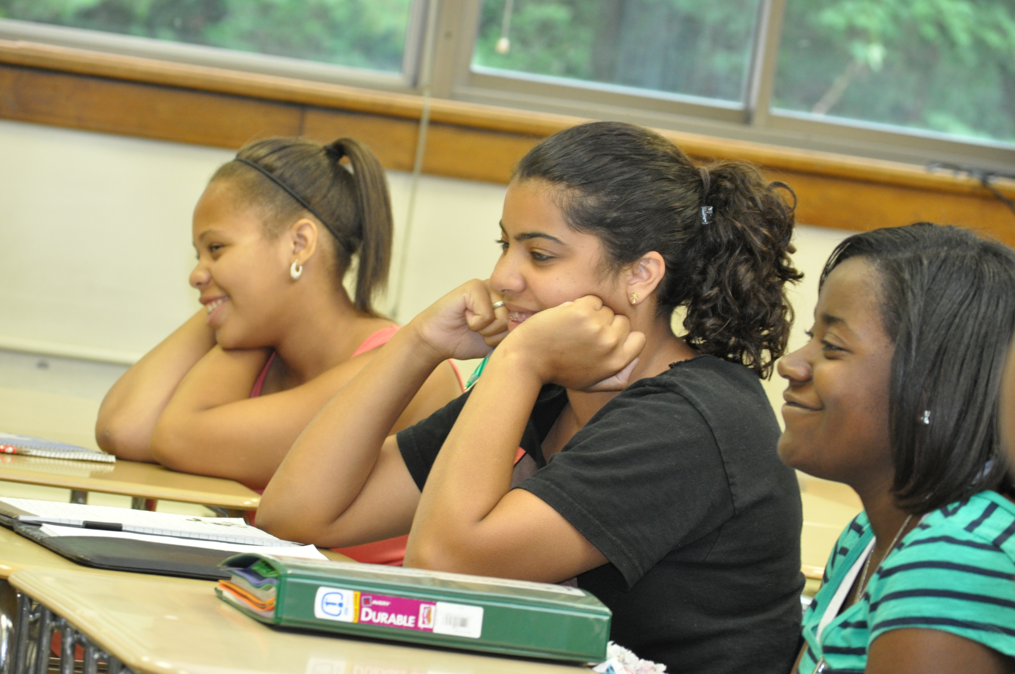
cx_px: 508
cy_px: 337
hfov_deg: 13.7
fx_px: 4224
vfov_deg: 9.1
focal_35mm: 150
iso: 1600
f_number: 7.1
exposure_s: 1/30
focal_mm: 100
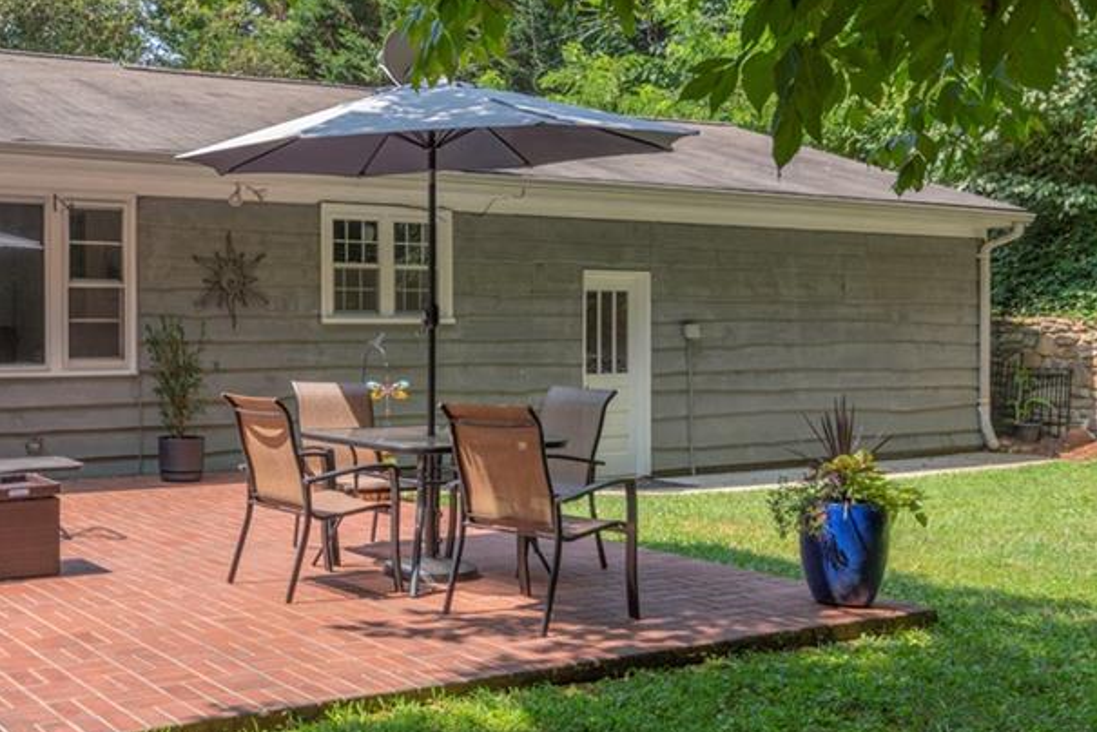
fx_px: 1341
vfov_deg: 30.5
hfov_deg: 42.2
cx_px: 199
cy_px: 349
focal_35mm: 44
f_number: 7.1
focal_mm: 26
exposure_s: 1/500
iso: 400
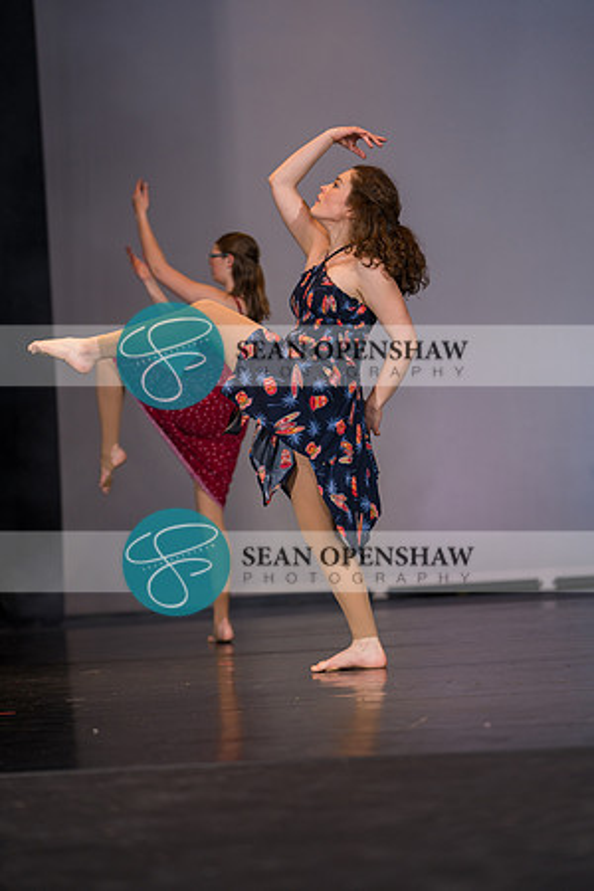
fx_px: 2351
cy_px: 446
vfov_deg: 21.5
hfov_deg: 14.4
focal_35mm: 95
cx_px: 297
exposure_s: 1/500
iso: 500
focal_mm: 95
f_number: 2.8
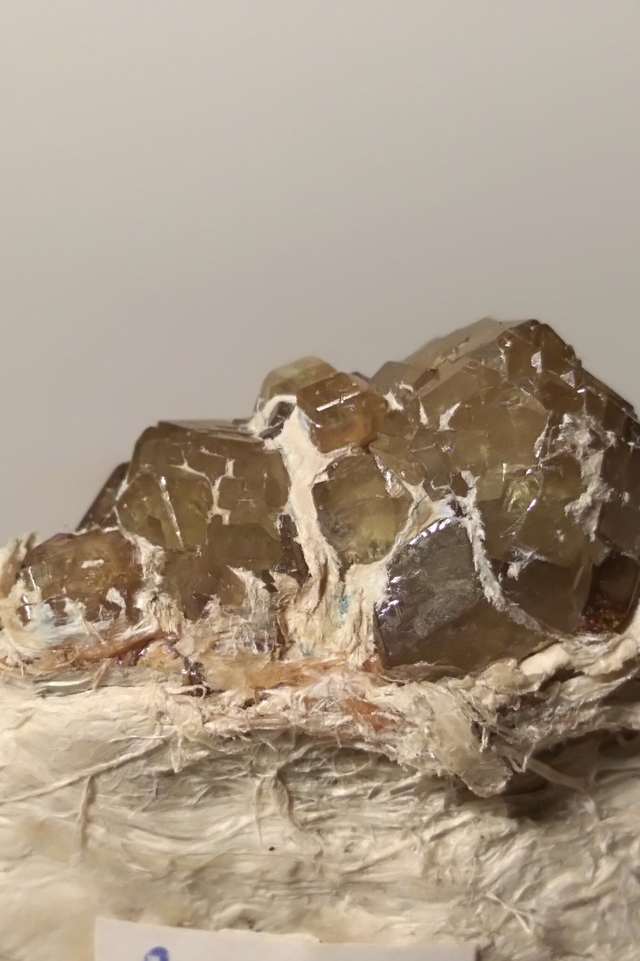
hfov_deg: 46.4
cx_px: 318
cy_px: 495
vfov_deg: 65.5
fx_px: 747
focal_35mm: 28
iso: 100
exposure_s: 1/108
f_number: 2
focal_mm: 3.54
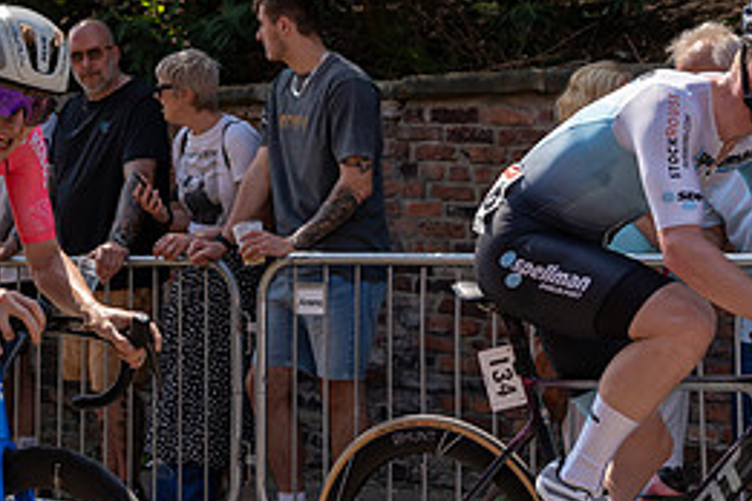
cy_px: 85
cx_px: -61
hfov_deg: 21.3
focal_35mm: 91
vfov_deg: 14.9
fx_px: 1901
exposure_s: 1/1600
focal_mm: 41
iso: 160
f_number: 4
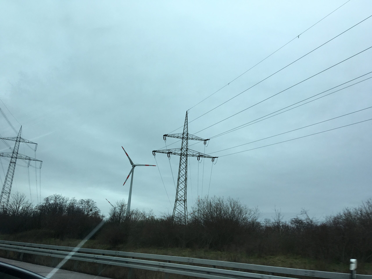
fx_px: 312
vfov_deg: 48.2
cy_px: 140
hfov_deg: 61.7
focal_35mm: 29
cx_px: 186
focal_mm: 4.15
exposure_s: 1/447
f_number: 2.2
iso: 25
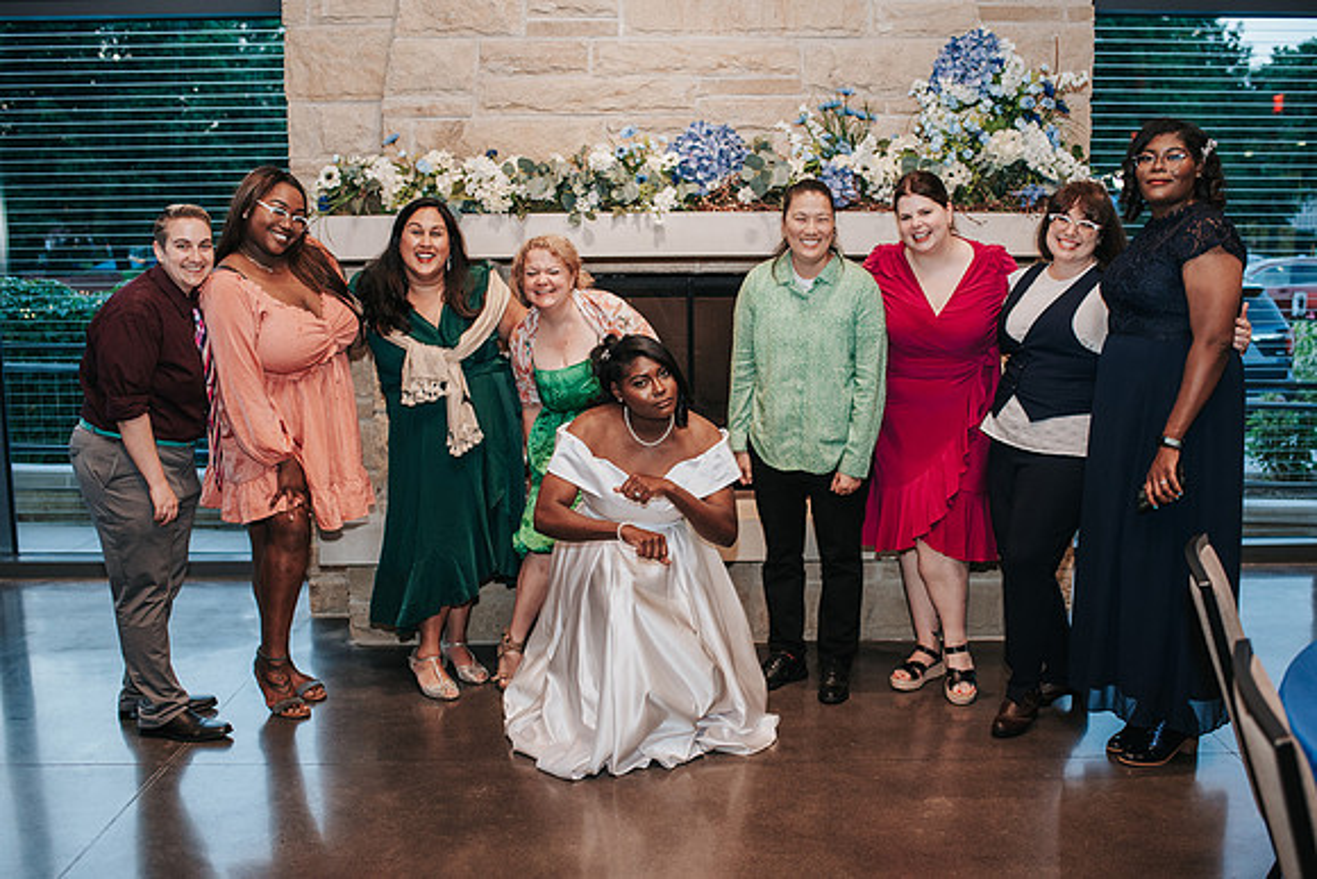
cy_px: 469
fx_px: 1391
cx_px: 691
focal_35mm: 38
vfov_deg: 35.1
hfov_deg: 50.7
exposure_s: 1/160
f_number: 2.8
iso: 1000
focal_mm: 35
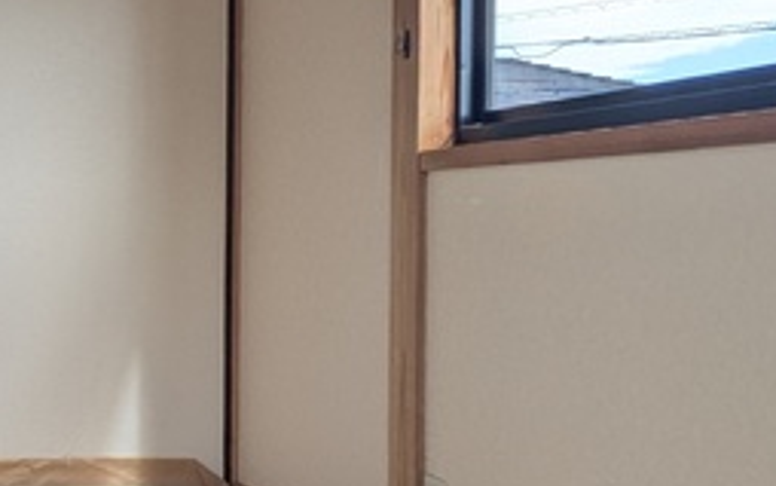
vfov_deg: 23.2
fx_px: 1185
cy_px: 235
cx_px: -237
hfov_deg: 29.2
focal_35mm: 56
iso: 49
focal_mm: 1.83
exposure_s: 1/517
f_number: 2.2
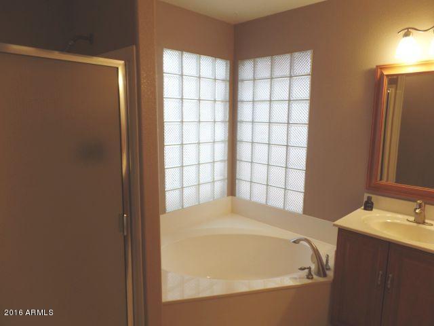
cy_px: 163
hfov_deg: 73.9
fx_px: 288
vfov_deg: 58.9
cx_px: 217
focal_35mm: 23
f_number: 2.8
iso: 80
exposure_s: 1/45
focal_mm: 4.1
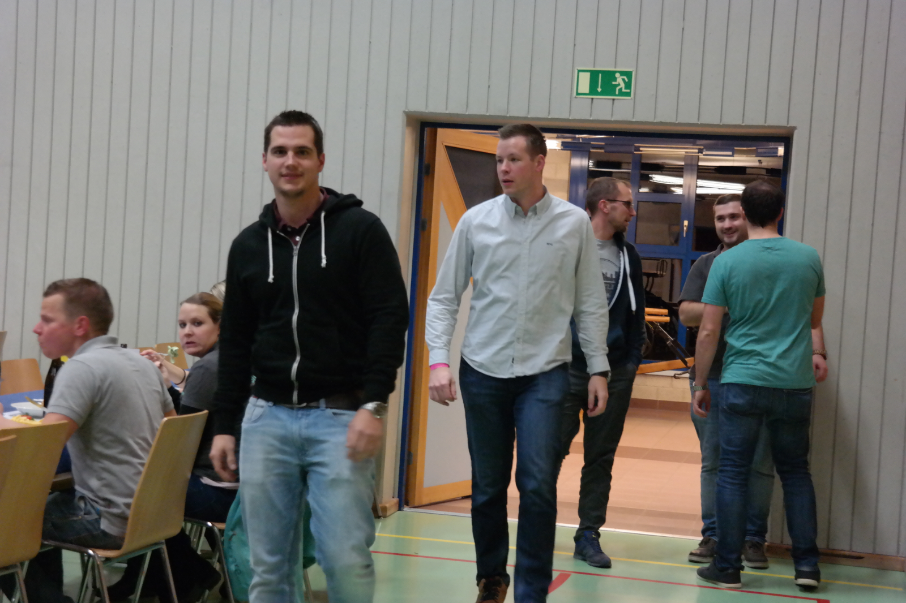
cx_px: 453
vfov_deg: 19.7
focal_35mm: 69
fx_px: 1736
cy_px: 302
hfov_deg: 29.2
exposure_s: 1/50
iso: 3200
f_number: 5
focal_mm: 45
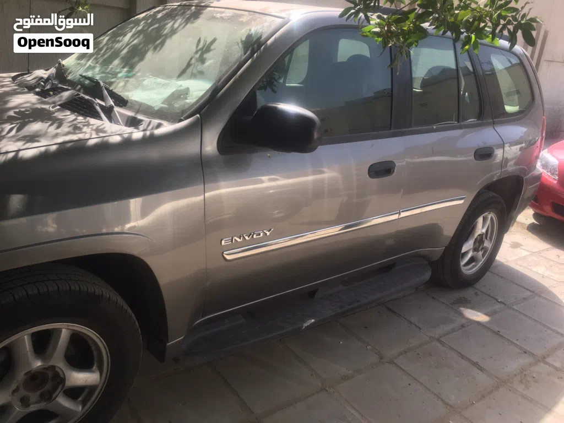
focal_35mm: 29
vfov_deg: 48.2
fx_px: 472
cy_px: 212
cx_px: 282
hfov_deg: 61.7
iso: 25
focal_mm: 4.15
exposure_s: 1/447
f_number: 2.2
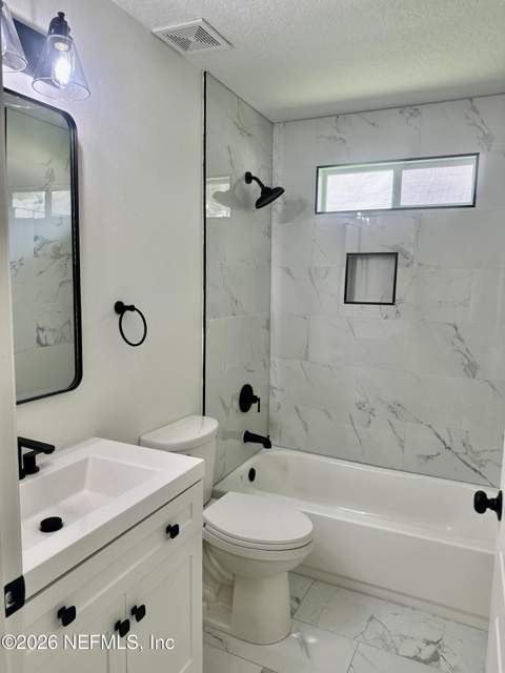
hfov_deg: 56.8
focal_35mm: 24
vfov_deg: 71.6
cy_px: 336
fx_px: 467
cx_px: 252
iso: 125
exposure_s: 1/137
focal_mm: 6.86
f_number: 1.78
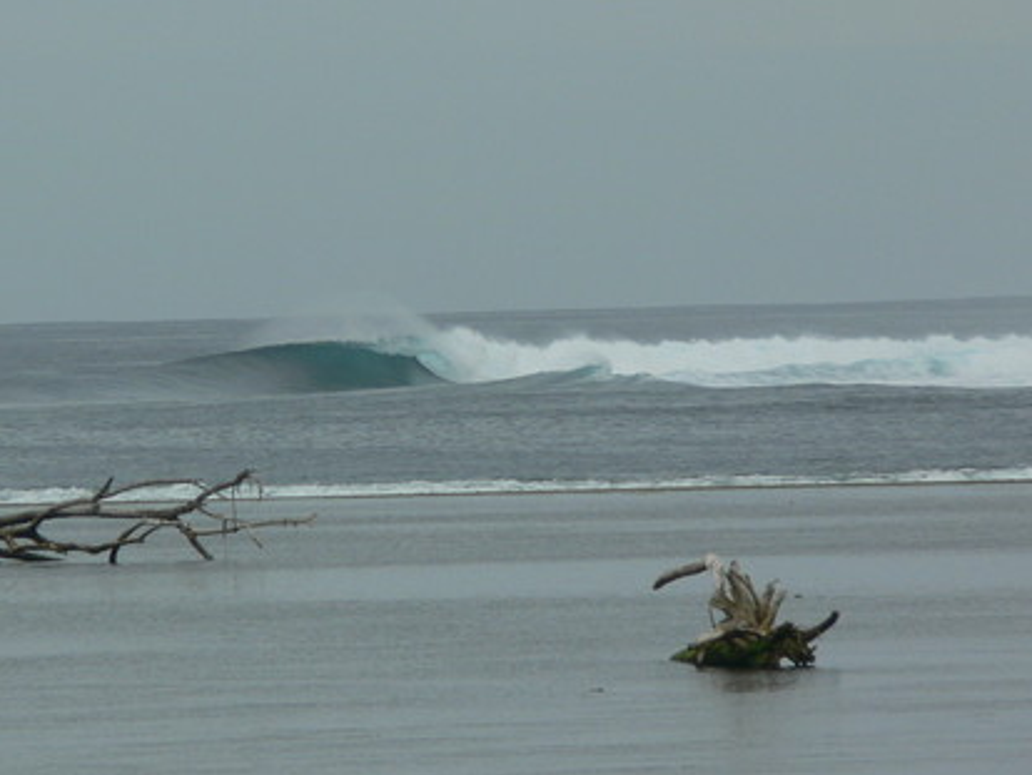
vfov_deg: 2.6
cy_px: 374
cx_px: 363
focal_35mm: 573
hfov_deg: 3.5
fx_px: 17093
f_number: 5
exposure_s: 1/400
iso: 80
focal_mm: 72
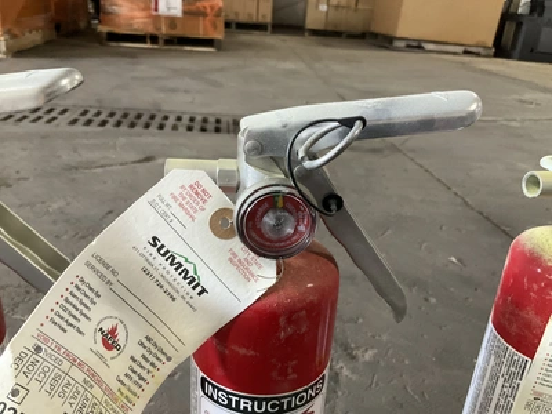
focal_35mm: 29
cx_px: 276
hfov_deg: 61.7
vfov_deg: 48.2
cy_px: 207
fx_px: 462
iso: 200
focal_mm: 3
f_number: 1.8
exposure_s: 1/60
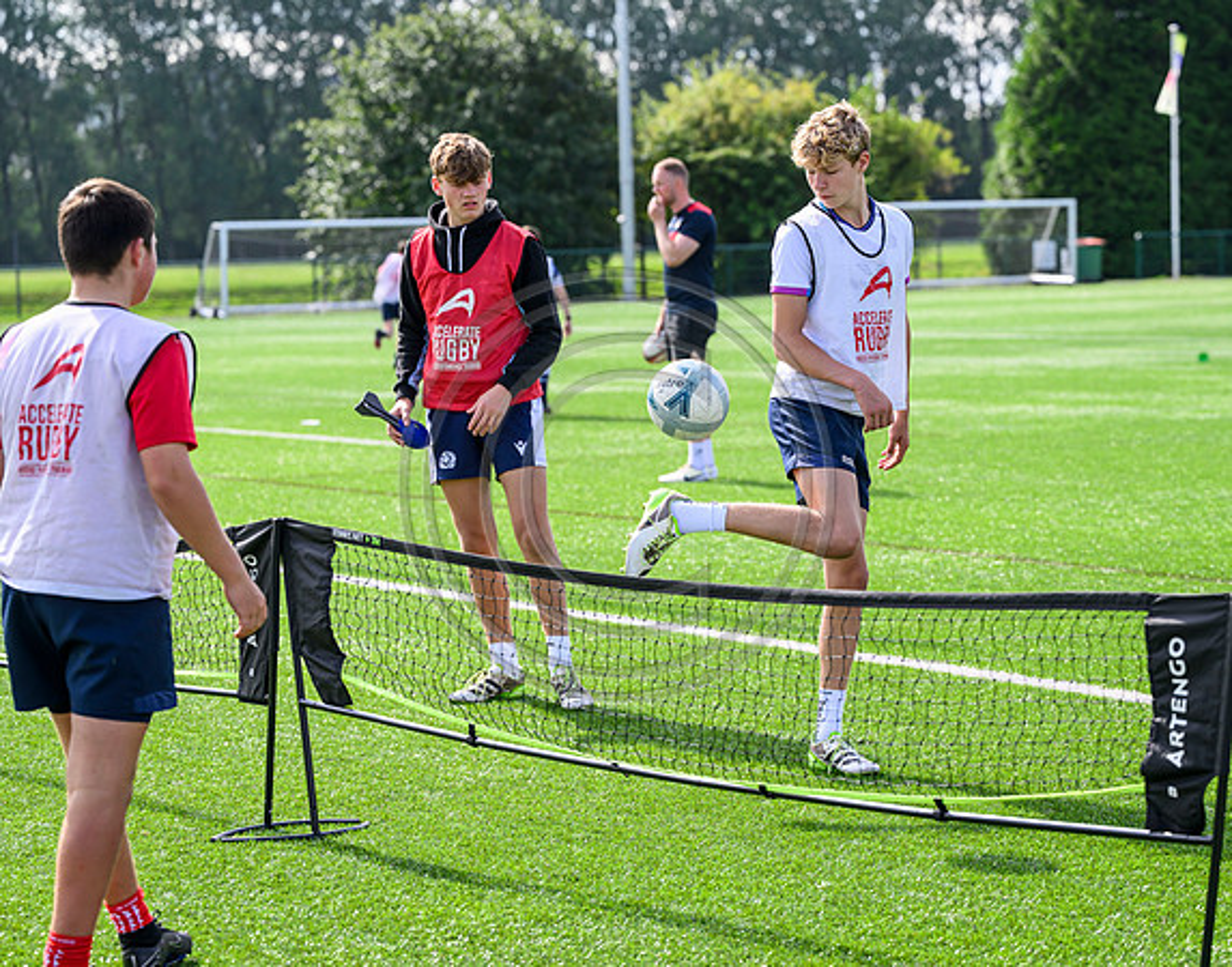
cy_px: 446
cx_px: 782
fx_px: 3651
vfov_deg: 15.1
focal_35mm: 101
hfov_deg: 19.1
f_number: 3.5
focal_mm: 84
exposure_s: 1/1000
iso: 200
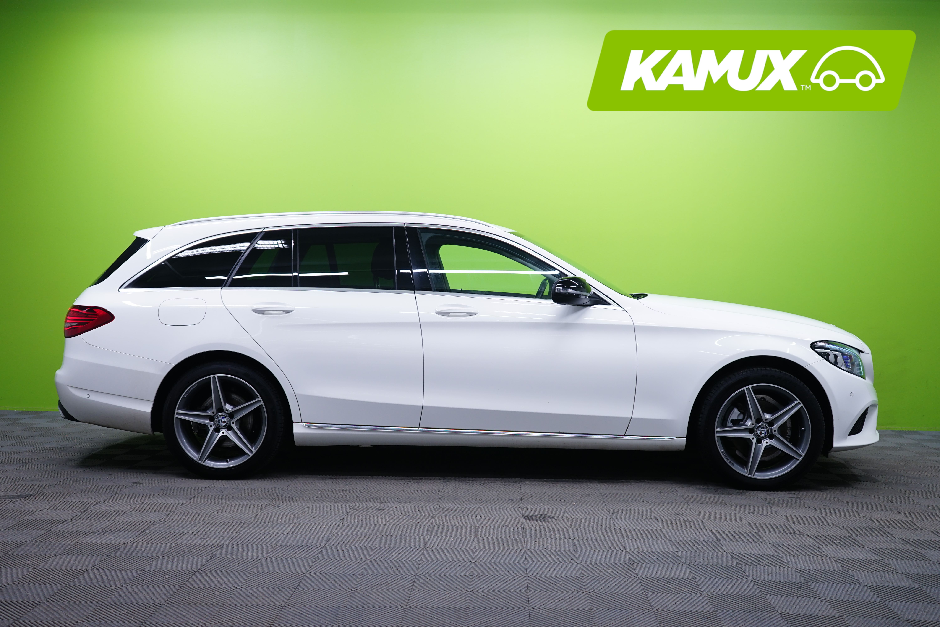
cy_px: 314
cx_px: 470
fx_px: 1044
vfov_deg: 33.4
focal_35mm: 40
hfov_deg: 48.5
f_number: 4
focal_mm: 40
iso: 400
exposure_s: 1/20
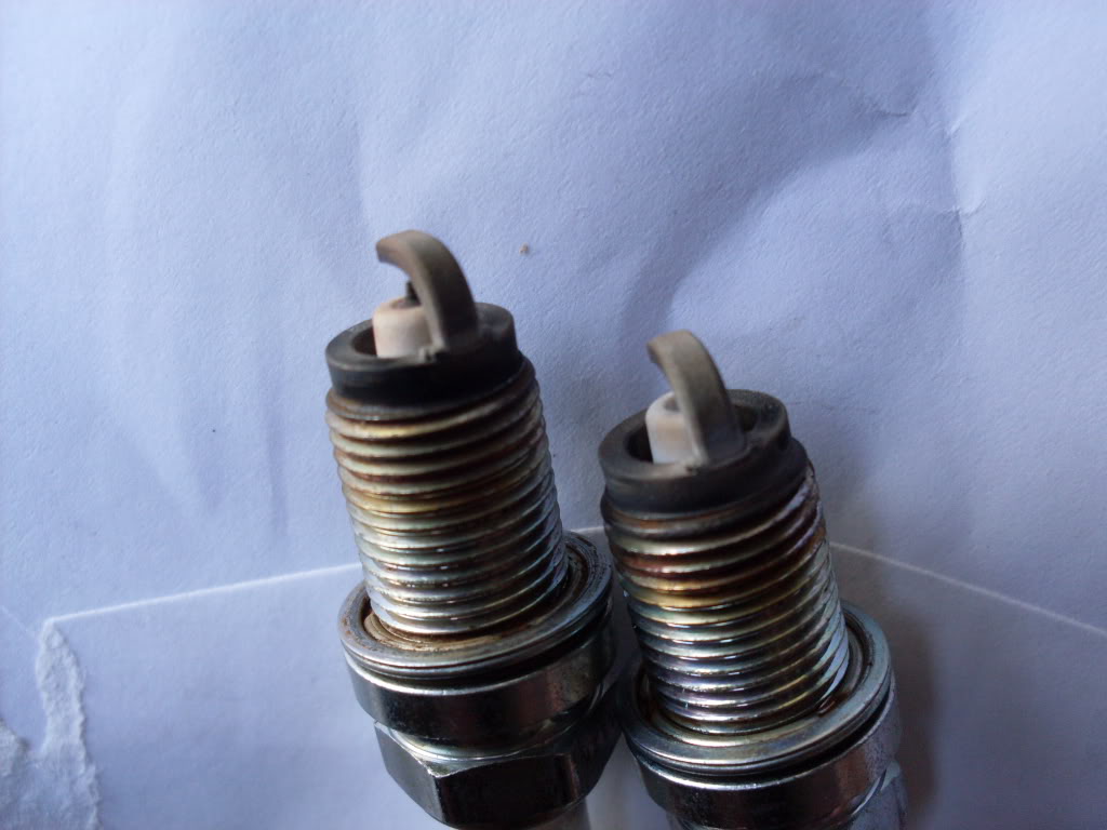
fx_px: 1215
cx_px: 554
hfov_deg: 49.0
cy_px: 415
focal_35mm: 38
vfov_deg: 37.7
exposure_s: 1/45
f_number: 2.8
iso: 100
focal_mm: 6.3
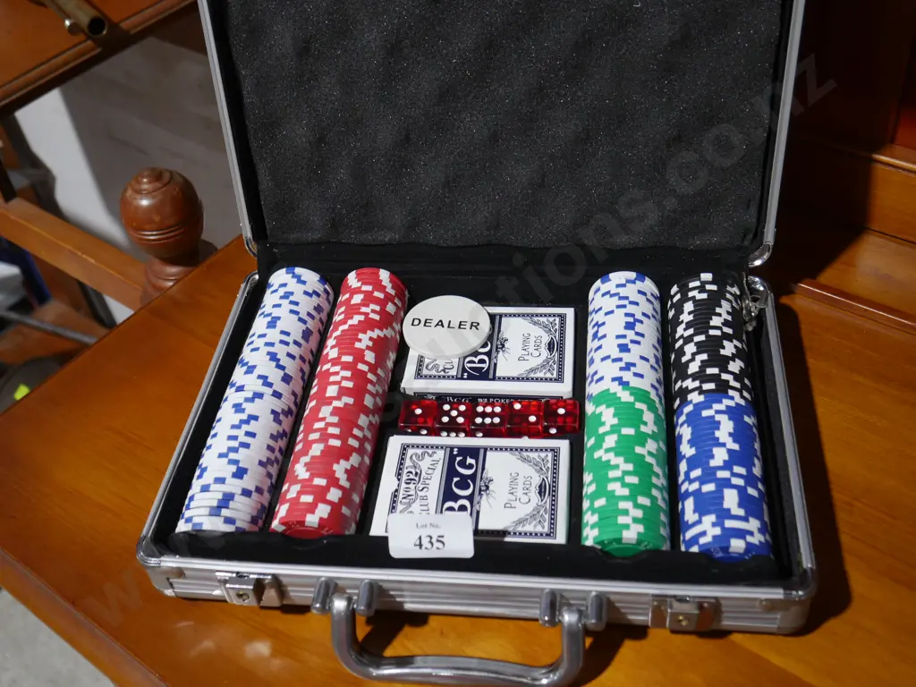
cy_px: 344
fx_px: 1006
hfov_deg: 49.0
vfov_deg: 37.7
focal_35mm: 38
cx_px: 458
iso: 400
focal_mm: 19
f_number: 4.1
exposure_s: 1/60
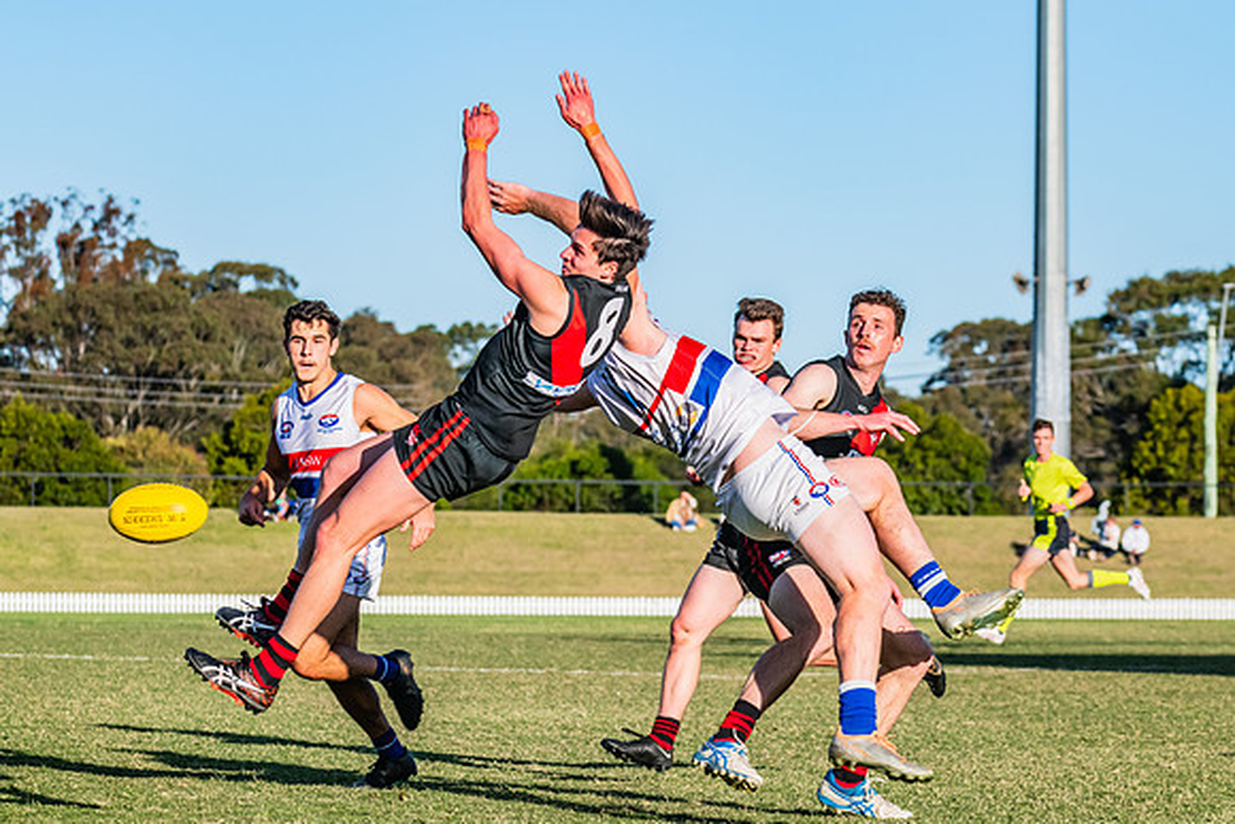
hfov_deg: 10.4
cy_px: 367
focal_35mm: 198
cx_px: 701
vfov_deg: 6.9
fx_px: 6800
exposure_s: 1/1600
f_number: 10
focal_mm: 170
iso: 800
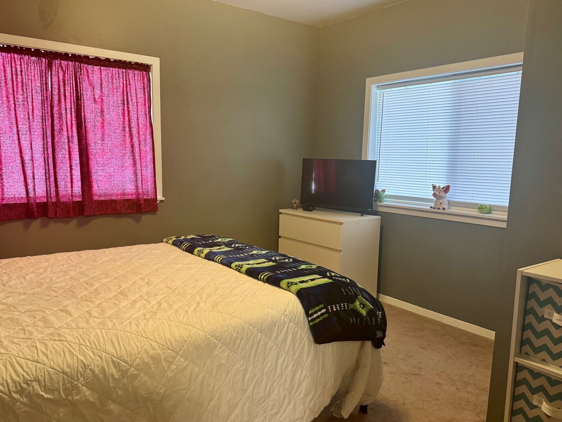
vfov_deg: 51.4
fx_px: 438
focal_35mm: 27
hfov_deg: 65.3
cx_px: 271
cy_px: 212
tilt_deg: -7.9
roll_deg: -1.5
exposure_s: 1/60
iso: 200
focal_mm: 6.76
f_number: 1.78
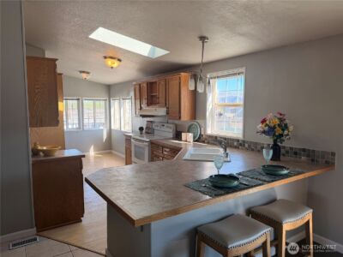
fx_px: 238
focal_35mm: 24
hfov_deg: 71.6
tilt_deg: -4.6
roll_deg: +1.1
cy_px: 128
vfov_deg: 56.8
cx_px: 172
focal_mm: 6.76
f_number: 1.78
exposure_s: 1/250
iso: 80
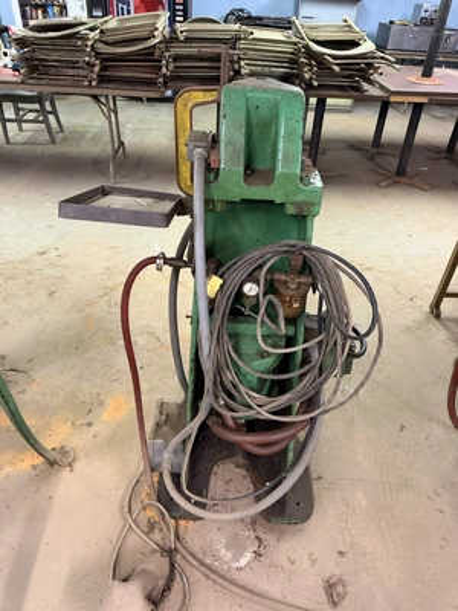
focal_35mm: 24
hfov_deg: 56.8
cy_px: 306
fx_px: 423
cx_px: 229
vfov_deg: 71.6
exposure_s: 1/60
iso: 800
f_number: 1.78
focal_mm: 6.76
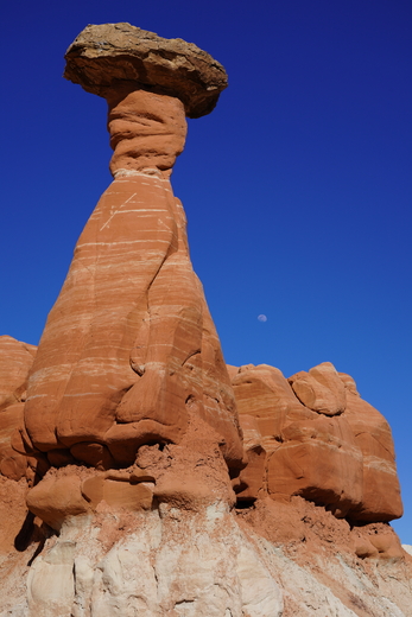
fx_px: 995
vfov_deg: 34.5
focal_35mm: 58
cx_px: 206
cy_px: 308
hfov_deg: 23.4
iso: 100
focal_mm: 58
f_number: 10
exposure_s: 1/320
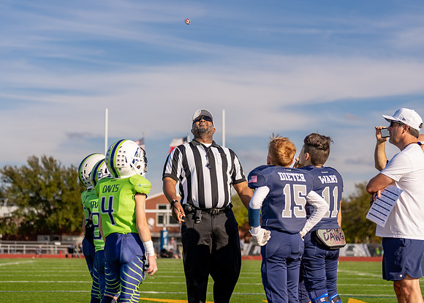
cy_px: 153
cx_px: 200
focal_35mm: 81
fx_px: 978
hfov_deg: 24.5
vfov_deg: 17.6
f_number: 2.8
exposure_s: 1/2500
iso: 100
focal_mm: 70
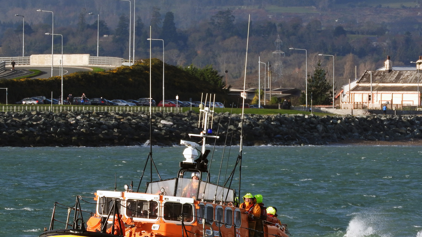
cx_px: 184
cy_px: 156
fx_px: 7520
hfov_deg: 3.2
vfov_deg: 1.8
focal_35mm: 672
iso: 100
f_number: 5.6
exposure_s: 1/320
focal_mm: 89.6
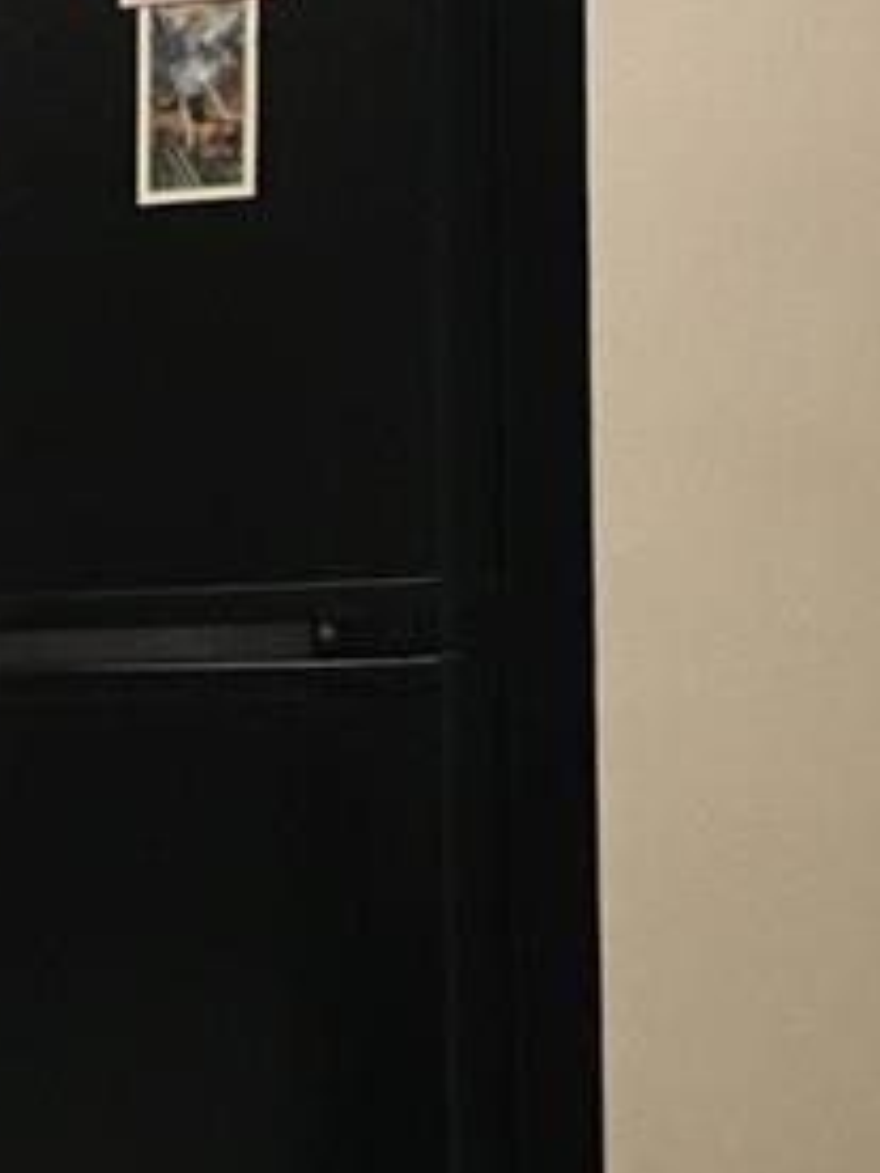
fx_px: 4271
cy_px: 901
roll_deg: +1.8
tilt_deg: -6.0
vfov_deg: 15.6
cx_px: -876
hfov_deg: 10.8
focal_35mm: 126
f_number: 2.2
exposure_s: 1/30
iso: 125
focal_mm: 4.15
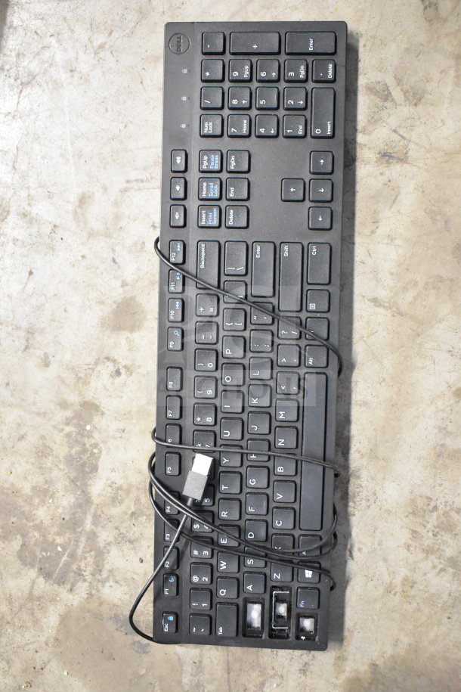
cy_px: 346
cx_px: 230
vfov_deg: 53.1
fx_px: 691
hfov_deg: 36.9
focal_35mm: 36
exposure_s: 1/40
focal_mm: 24
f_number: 4
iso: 7200
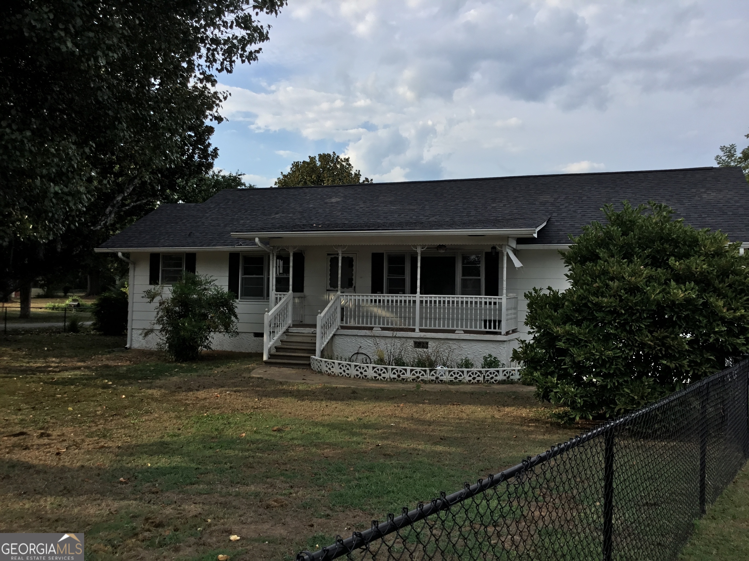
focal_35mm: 31
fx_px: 671
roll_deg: -1.0
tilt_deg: +3.0
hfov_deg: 58.4
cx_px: 374
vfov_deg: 45.4
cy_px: 280
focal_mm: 3.3
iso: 25
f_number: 2.4
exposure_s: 1/1181
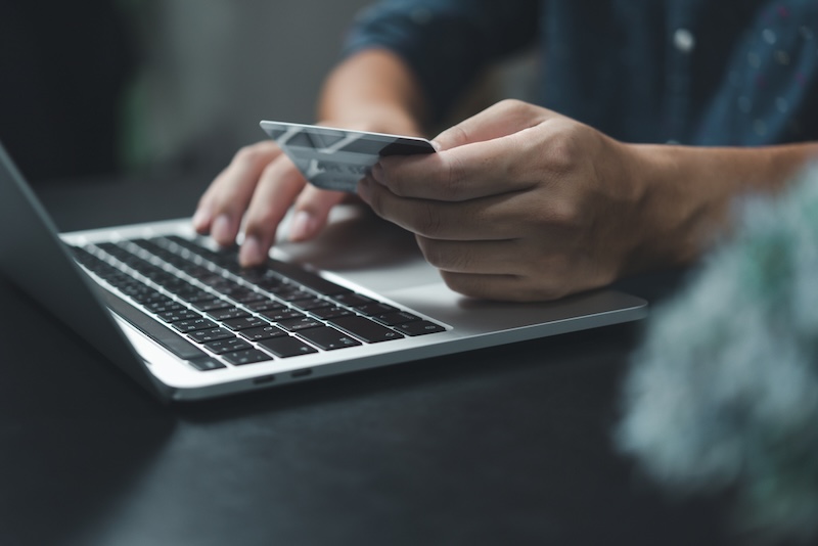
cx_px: 409
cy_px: 273
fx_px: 1364
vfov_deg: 22.6
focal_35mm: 60
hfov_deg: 33.4
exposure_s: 1/80
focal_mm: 60
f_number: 3
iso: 400
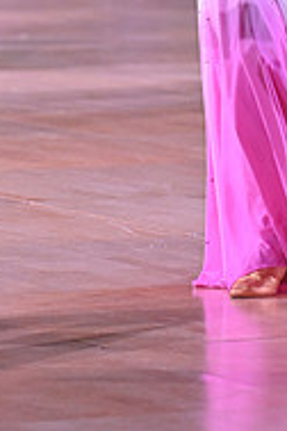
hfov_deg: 3.0
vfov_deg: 4.4
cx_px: 151
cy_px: -182
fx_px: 5512
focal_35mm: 461
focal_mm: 150
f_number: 5
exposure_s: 1/400
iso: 4000
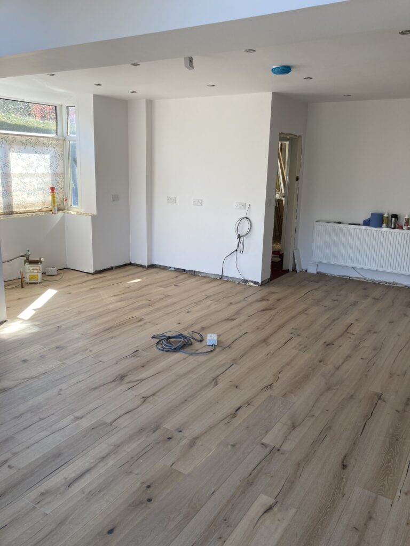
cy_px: 273
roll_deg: -2.3
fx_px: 442
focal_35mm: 28
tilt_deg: -13.3
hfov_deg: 49.7
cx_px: 205
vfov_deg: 63.4
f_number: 1.8
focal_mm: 3.99
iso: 25
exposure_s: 1/121
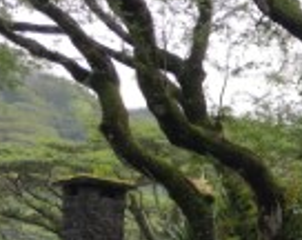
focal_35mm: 94
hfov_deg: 18.0
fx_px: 838
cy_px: 198
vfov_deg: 16.2
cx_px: 464
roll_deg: +1.1
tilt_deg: +10.7
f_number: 2.2
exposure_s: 1/293
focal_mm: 4.15
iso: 25
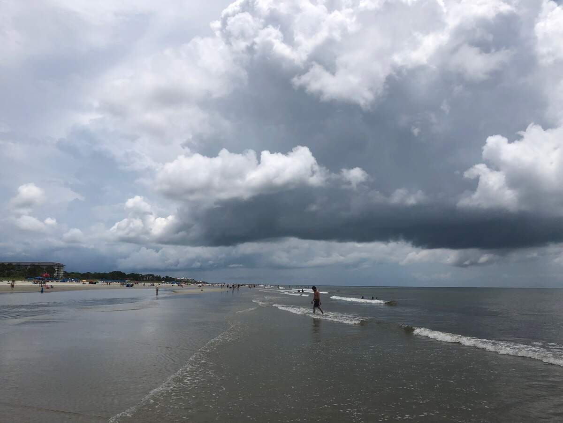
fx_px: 455
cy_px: 212
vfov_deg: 49.7
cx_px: 282
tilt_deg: +9.9
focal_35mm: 28
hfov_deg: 63.4
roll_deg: -0.5
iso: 25
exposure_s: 1/6944
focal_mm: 3.99
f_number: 1.8
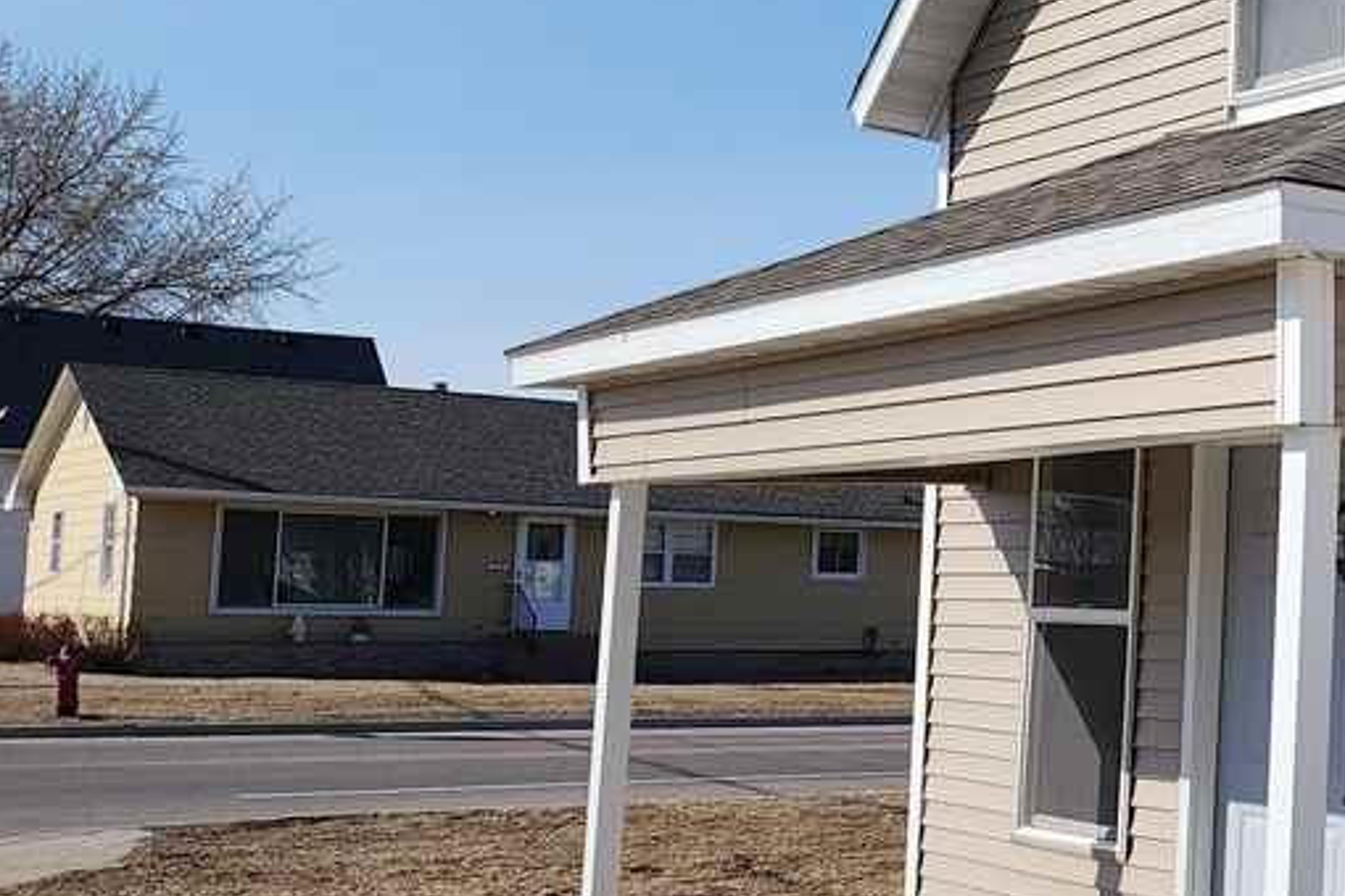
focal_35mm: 60
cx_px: 1559
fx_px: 2241
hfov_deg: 29.4
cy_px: 406
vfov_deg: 22.6
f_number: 1.8
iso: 12
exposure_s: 1/1422
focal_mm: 6.4
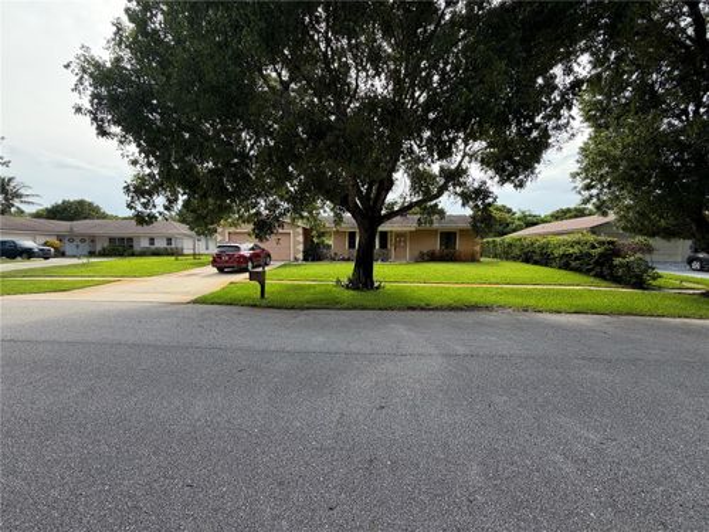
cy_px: 266
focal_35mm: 14
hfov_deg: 102.1
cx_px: 354
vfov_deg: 85.7
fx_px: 287
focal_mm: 2.22
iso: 64
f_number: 2.2
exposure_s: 1/502
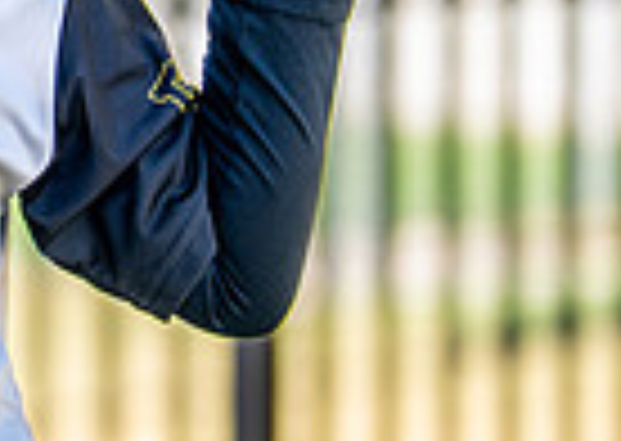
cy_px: -83
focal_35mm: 256
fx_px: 4506
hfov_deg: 7.7
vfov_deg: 5.6
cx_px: -292
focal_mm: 50
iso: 100
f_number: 1.2
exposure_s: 1/1600
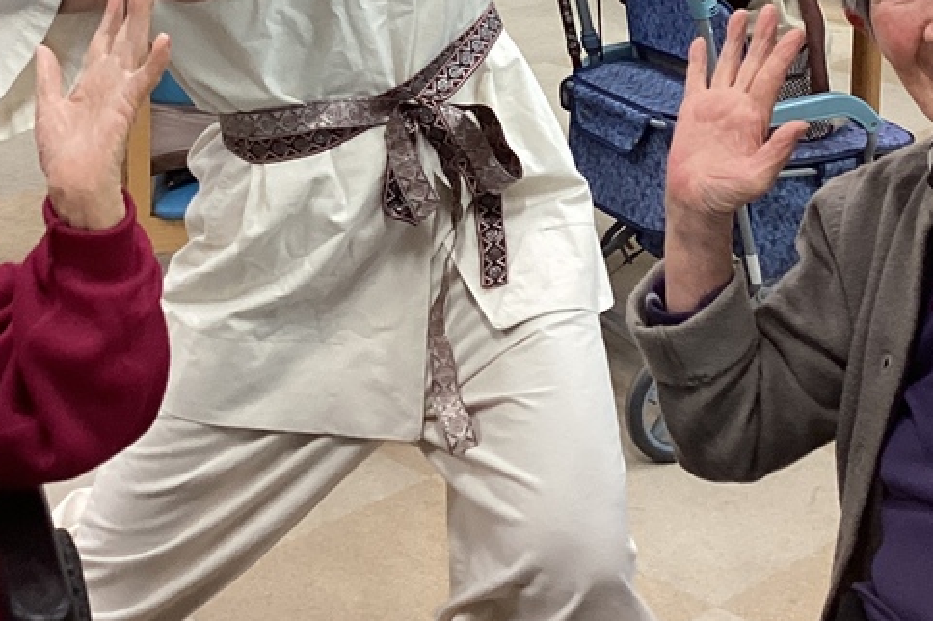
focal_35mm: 80
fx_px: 2072
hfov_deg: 25.3
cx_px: 357
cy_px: -160
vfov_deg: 16.2
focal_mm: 3.3
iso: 125
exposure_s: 1/50
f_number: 2.4
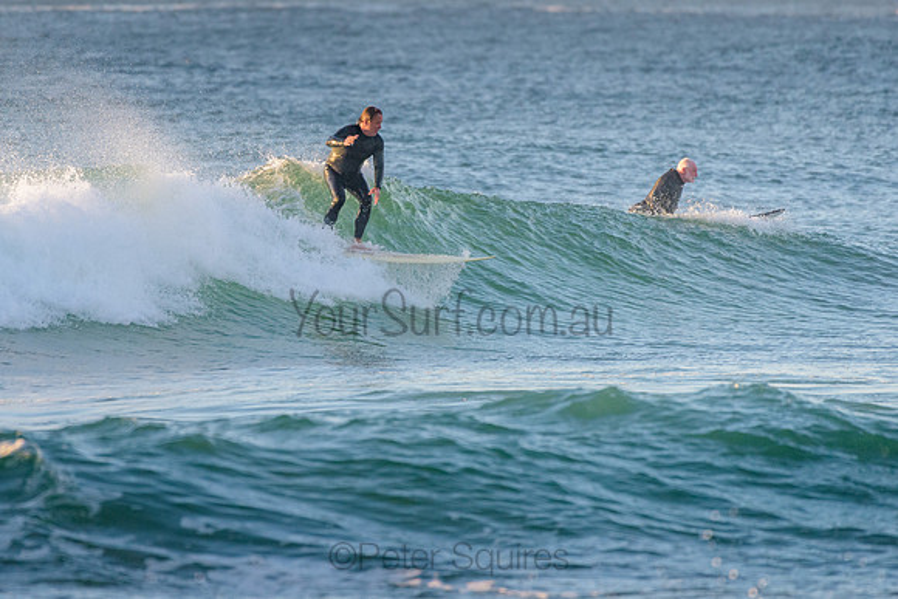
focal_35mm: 613
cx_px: 352
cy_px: 237
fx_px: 15297
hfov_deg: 3.4
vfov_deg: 2.2
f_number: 5.6
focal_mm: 500
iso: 1100
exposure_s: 1/2000
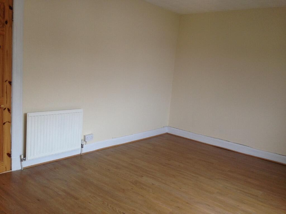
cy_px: 107
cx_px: 143
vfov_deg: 42.9
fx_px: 273
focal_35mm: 33
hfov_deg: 55.4
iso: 100
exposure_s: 1/20
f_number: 2.4
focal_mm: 4.12
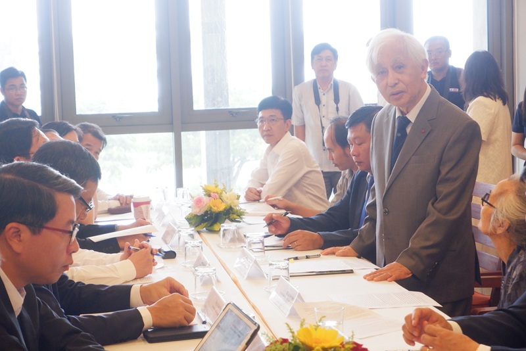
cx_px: 263
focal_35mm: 66
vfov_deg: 20.6
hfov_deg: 30.5
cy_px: 176
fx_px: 965
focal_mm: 44.5
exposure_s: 1/90
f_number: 5.6
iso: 3200
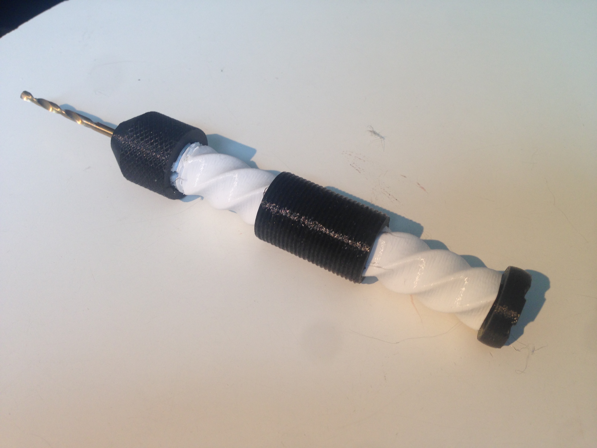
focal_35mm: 33
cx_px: 298
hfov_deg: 55.4
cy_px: 224
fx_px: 569
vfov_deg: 42.9
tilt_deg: -45.4
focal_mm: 4.12
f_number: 2.4
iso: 50
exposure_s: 1/24
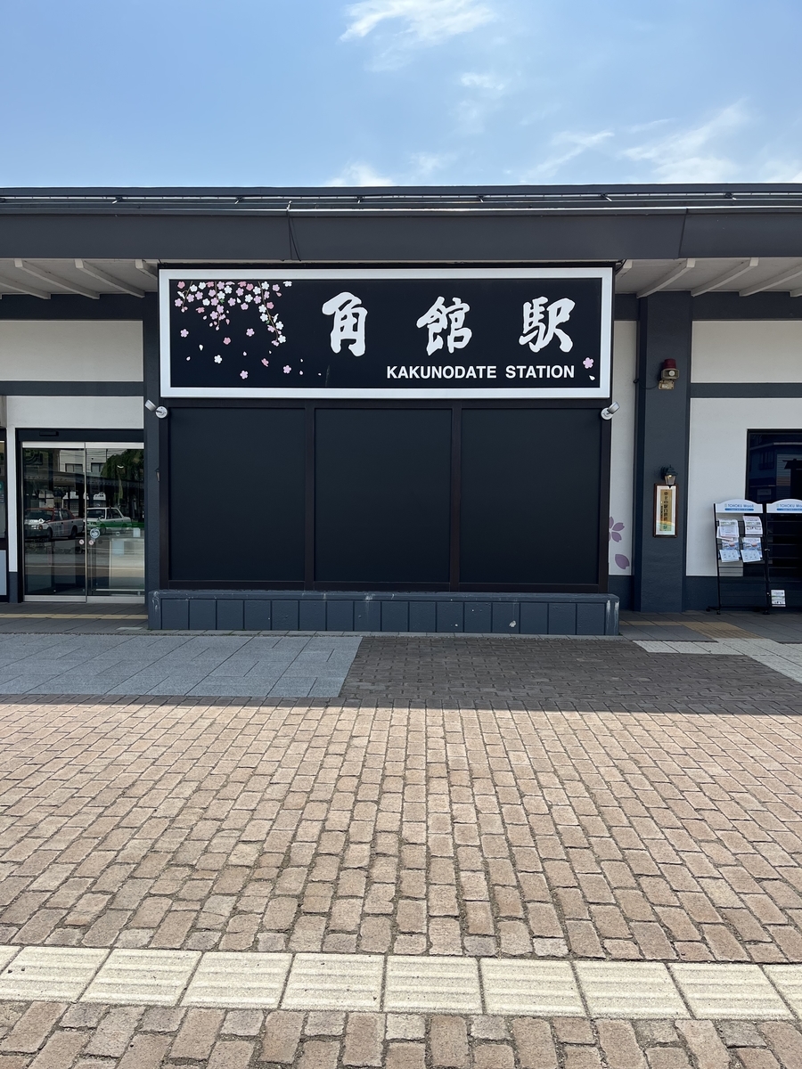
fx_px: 803
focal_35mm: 26
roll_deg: -0.7
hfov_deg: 53.1
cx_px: 401
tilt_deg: -2.6
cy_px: 534
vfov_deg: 67.3
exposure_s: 1/3745
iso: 50
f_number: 1.6
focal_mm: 5.1
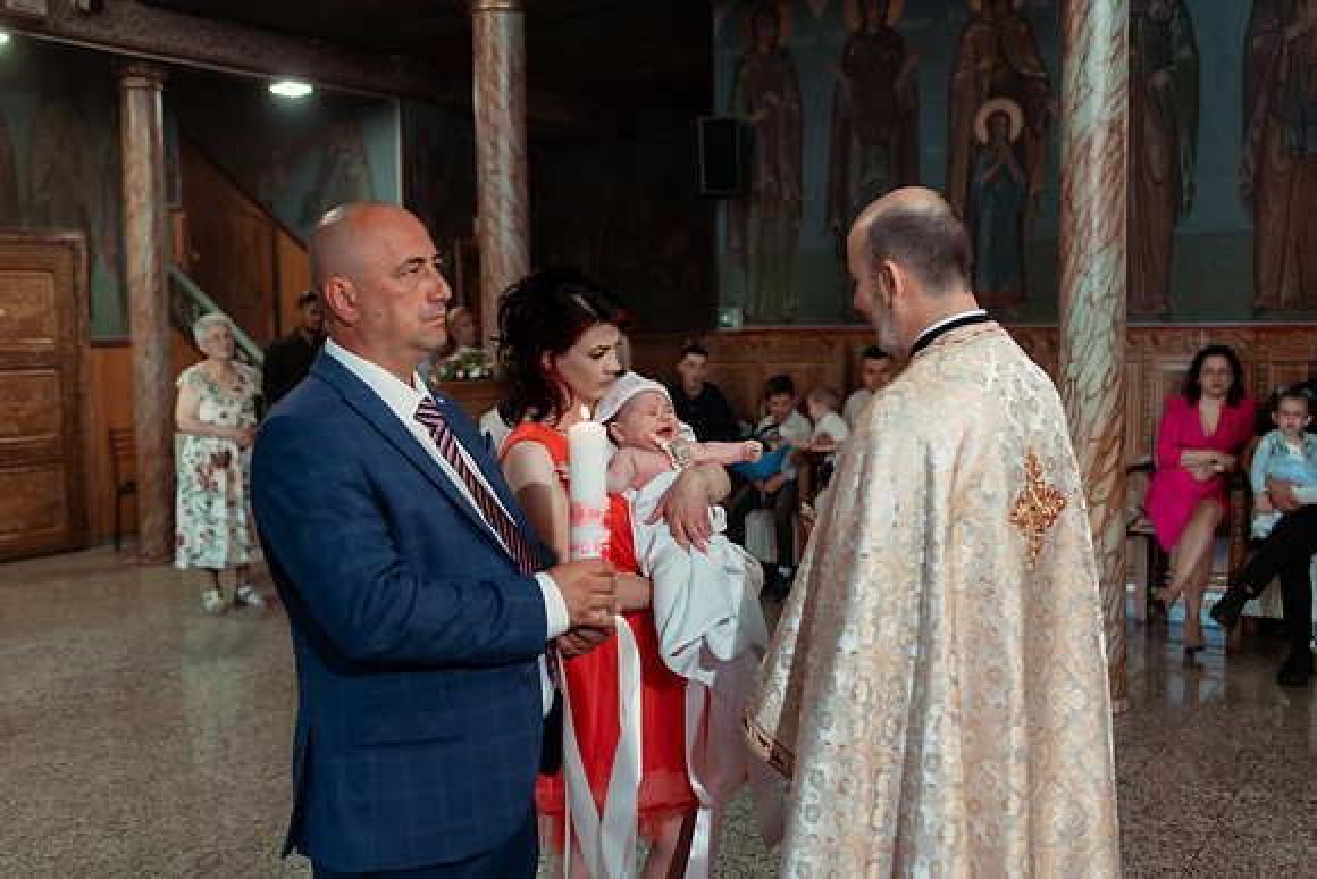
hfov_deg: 54.4
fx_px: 1281
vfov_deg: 37.9
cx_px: 658
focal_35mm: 35
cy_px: 440
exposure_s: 1/160
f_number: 2.8
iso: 1600
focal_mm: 35
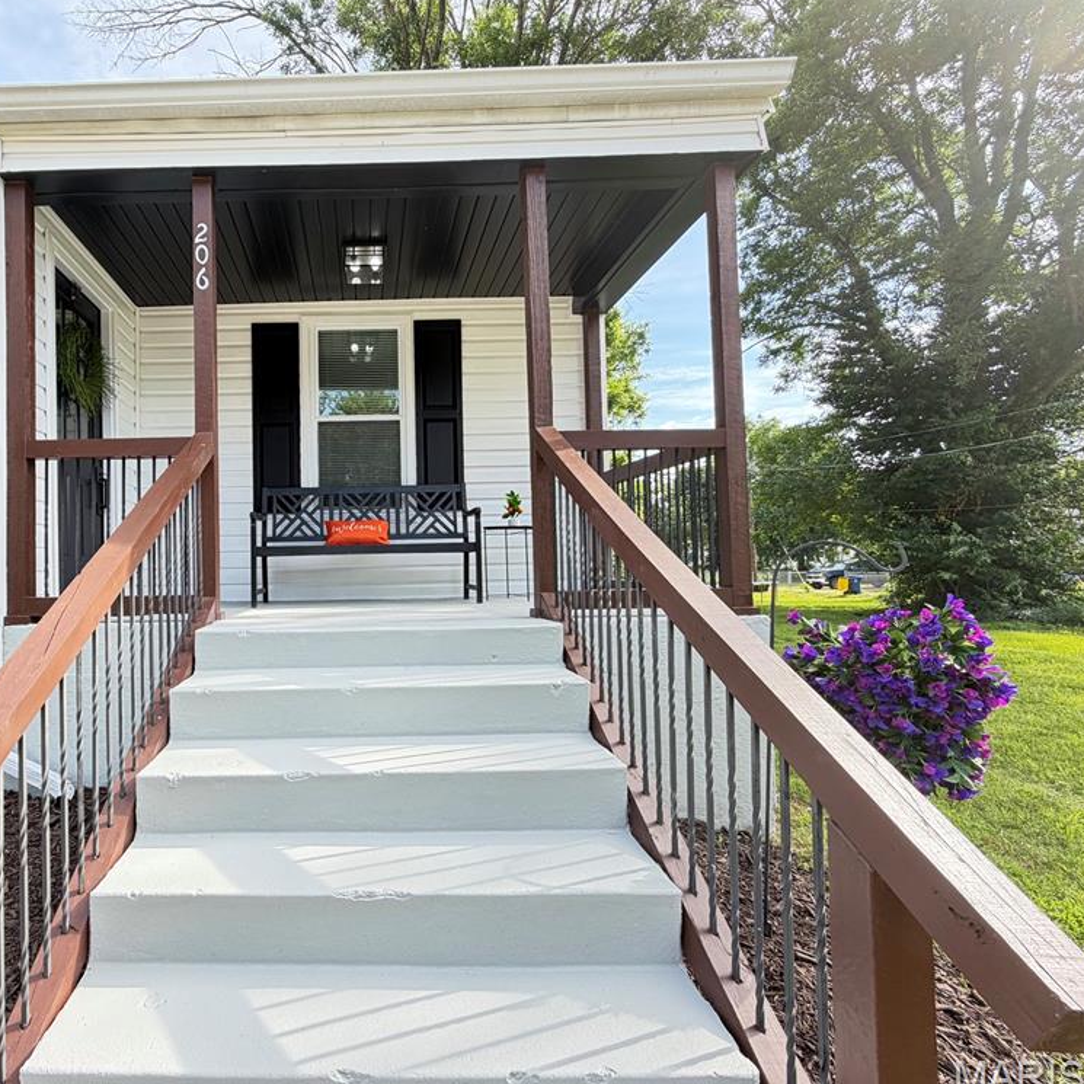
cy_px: 549
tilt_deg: +1.7
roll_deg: +0.8
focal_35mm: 17
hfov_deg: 81.0
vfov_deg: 84.0
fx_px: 602
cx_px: 355
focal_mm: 2.22
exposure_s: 1/138
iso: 64
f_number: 2.2
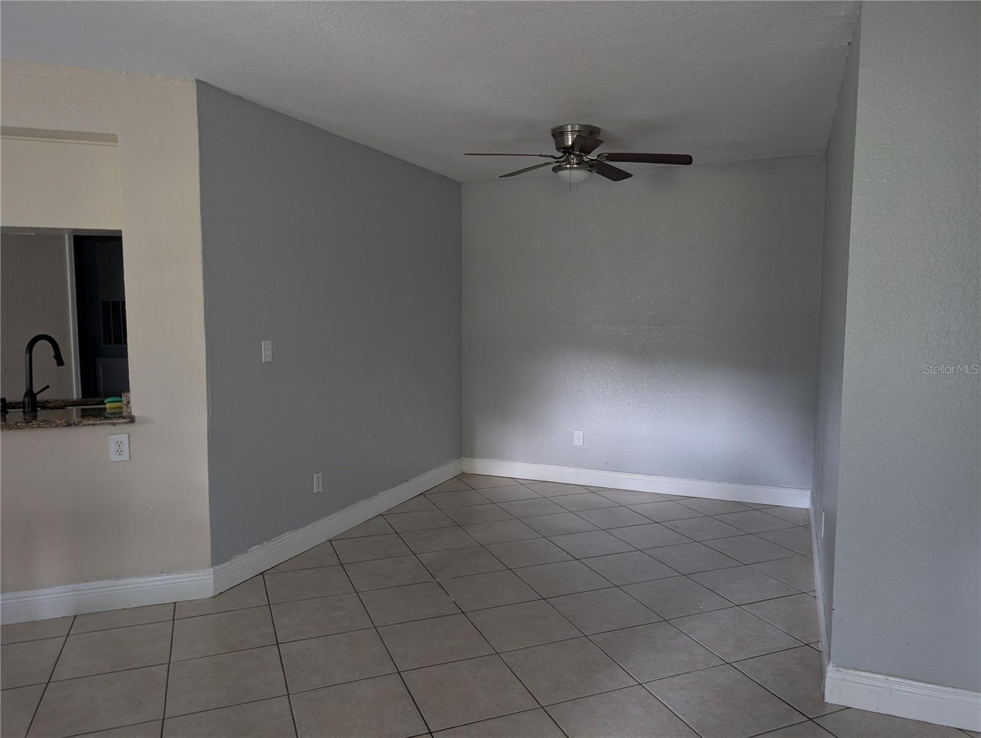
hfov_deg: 71.5
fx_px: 681
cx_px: 490
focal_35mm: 24
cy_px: 369
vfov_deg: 56.9
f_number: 1.68
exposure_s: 1/23.8
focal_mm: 6.9
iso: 535
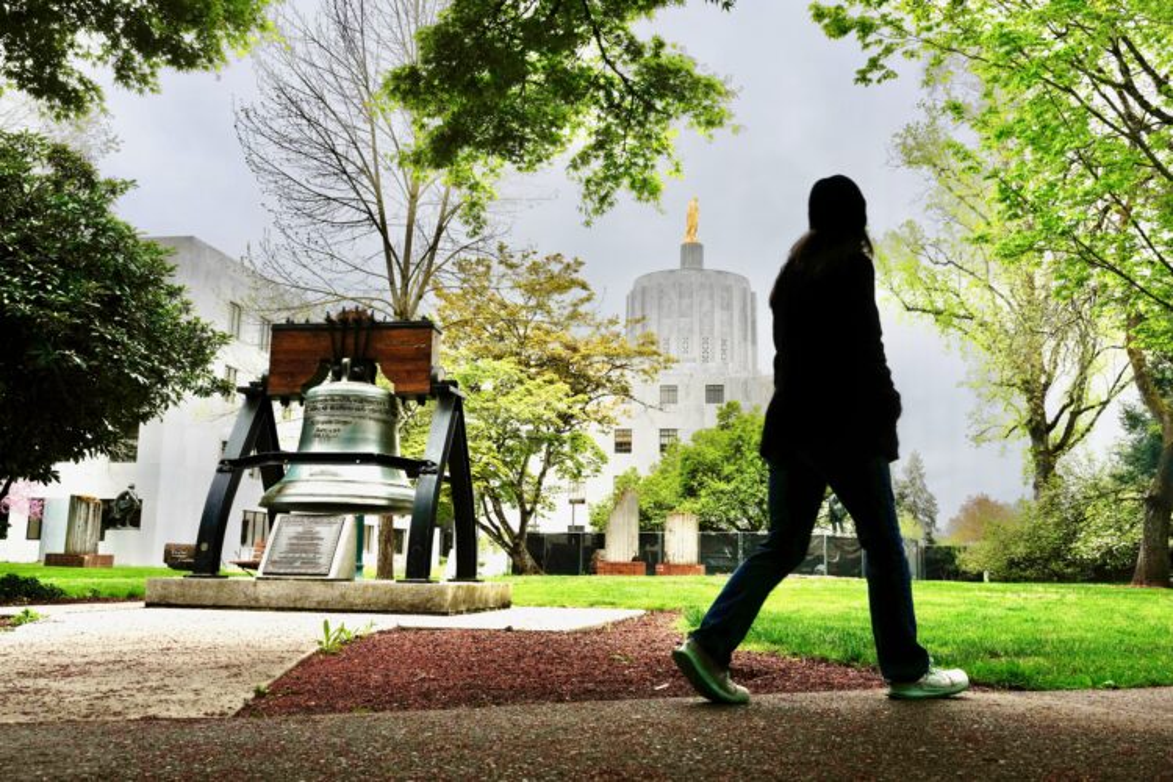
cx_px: 586
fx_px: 1108
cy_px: 391
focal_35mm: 34
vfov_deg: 38.9
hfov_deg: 55.8
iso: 500
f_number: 11
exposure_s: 1/250
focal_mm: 34
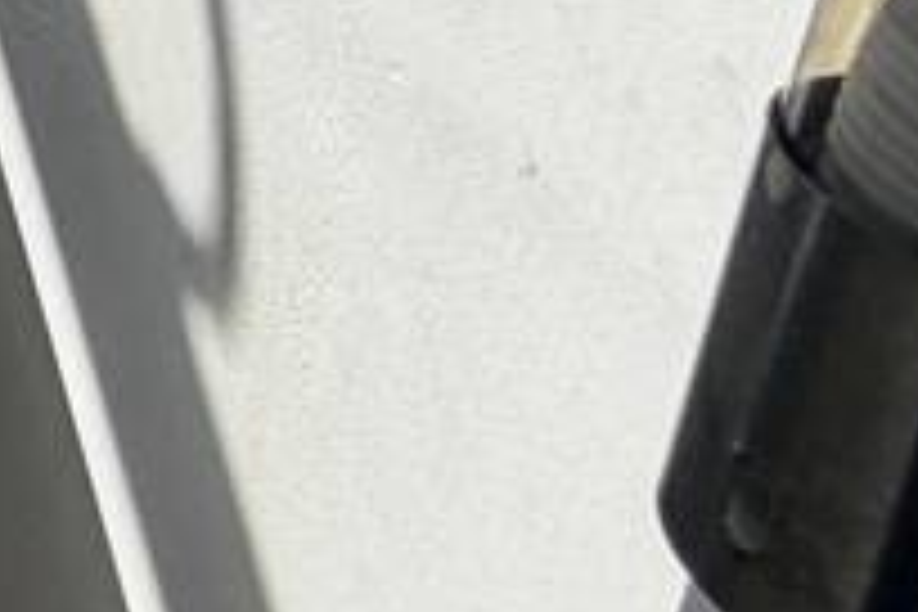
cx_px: -1822
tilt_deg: -15.6
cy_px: -981
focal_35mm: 103
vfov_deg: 10.8
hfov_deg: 11.5
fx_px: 2626
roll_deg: +1.3
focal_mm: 2.22
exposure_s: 1/121
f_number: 2.2
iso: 50
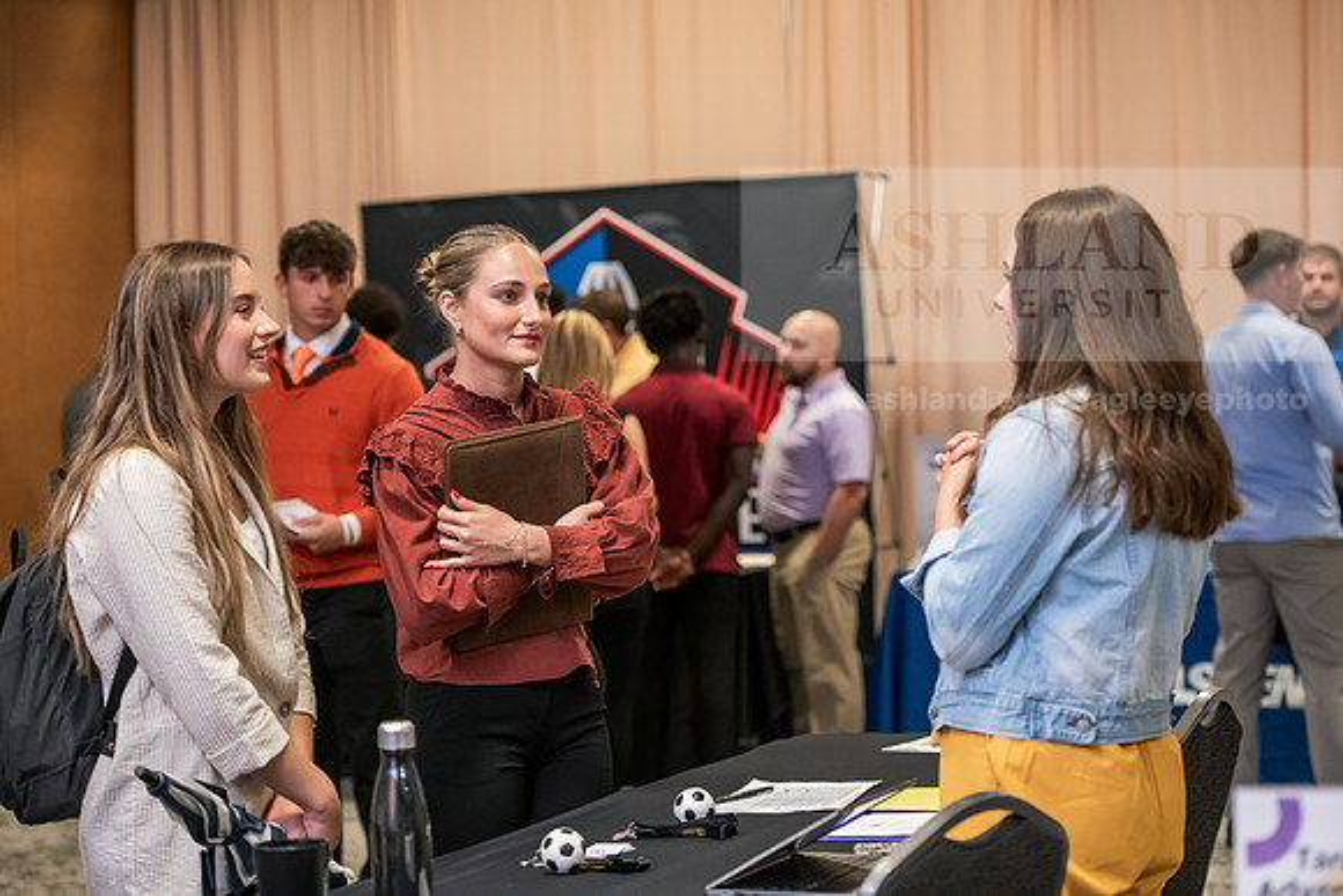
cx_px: 672
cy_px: 448
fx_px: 2985
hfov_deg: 25.4
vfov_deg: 17.1
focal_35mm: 80
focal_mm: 80
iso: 2500
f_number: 3.2
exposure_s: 1/200
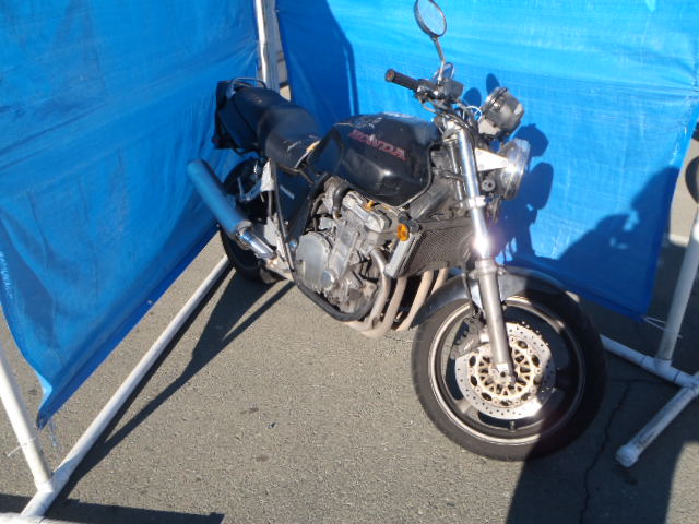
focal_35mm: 28
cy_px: 262
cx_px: 350
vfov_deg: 49.7
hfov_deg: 63.4
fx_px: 565
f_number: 4.5
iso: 80
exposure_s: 1/320
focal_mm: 5
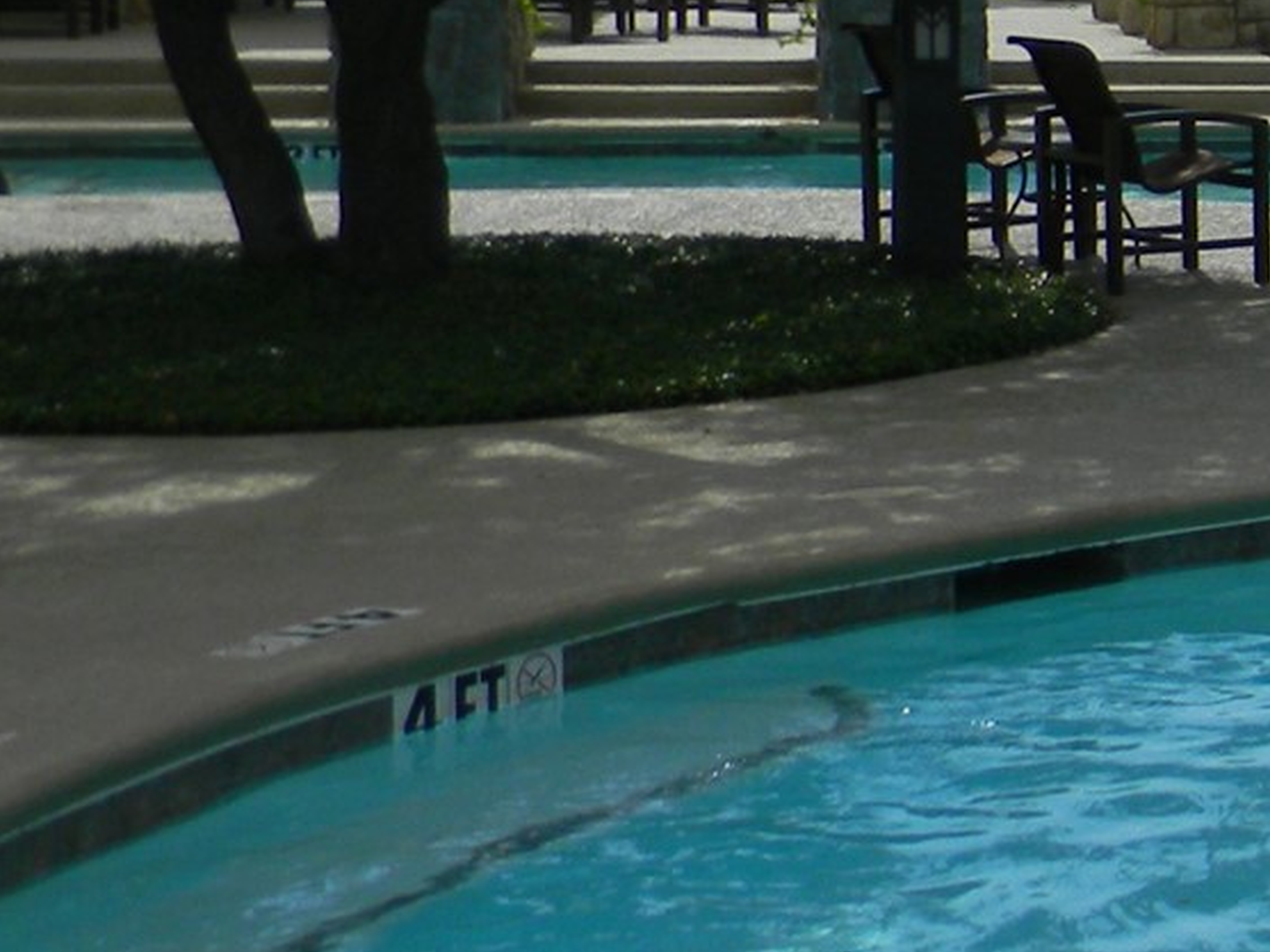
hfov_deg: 16.2
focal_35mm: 103
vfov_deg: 14.2
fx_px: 3780
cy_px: 96
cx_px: 2260
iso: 80
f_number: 7
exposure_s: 1/460
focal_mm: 5
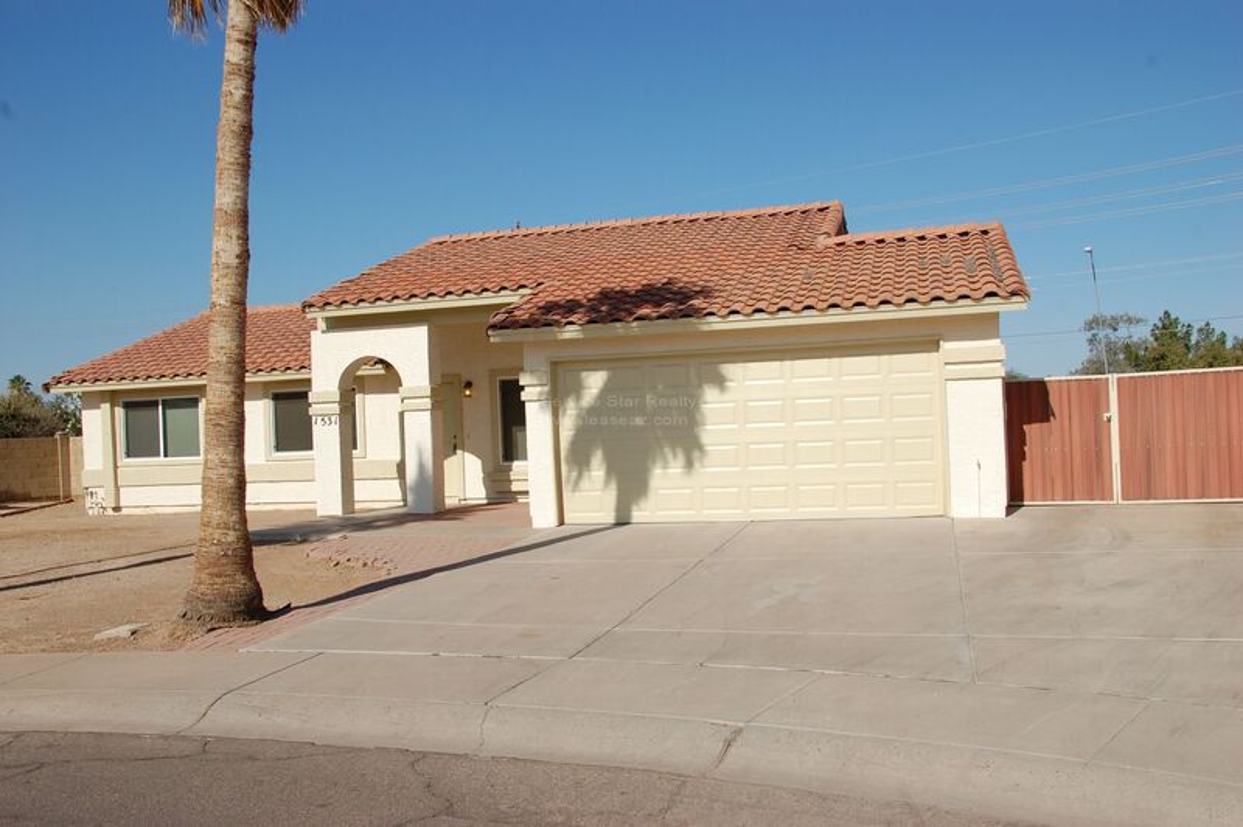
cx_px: 622
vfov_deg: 39.9
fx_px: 1138
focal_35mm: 33
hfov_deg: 57.3
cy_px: 414
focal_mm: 22
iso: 200
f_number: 11
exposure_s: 1/500
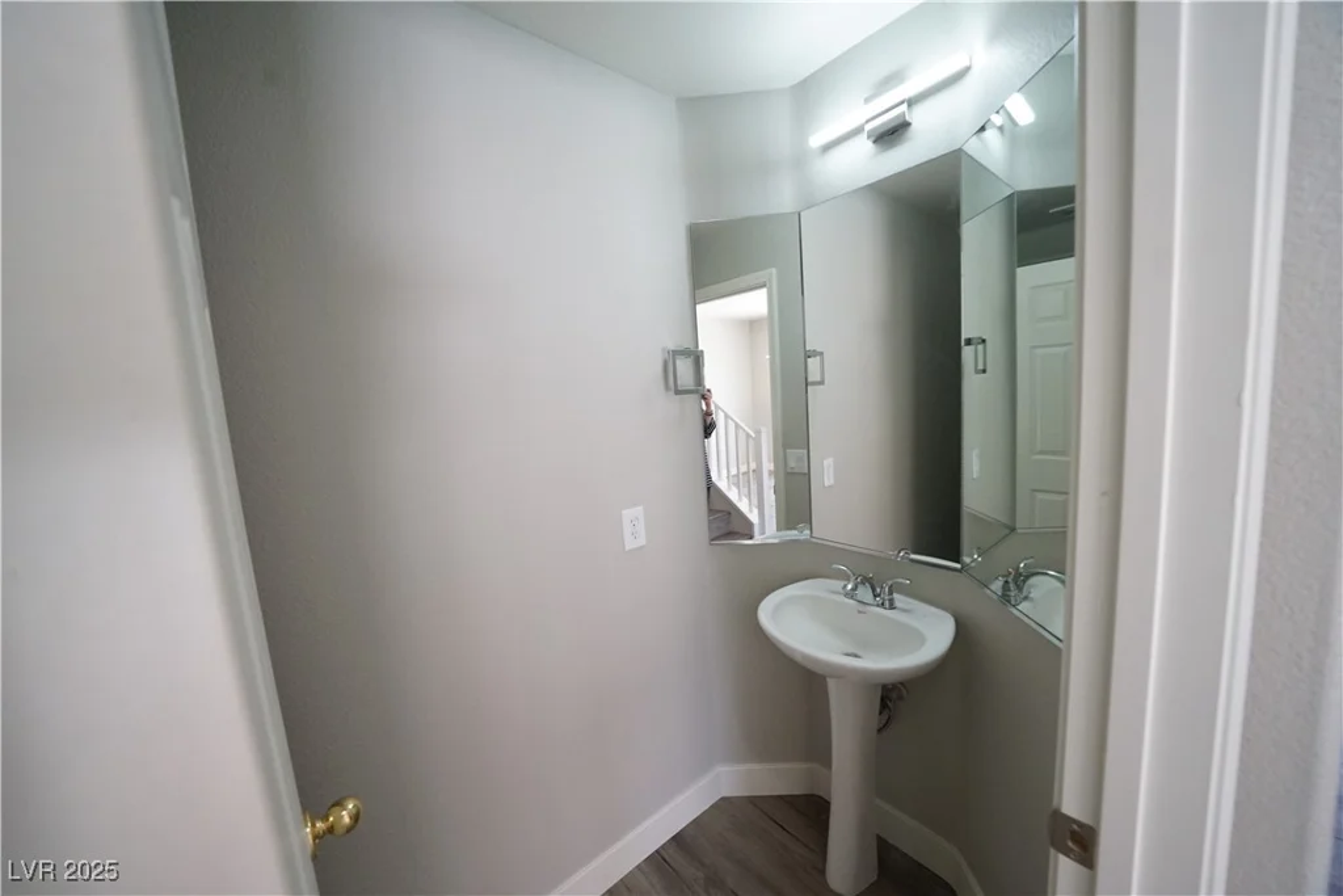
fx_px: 448
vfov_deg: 90.0
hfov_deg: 112.6
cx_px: 672
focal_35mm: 12
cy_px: 448
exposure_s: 1/125
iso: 2500
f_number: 6.3
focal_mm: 12
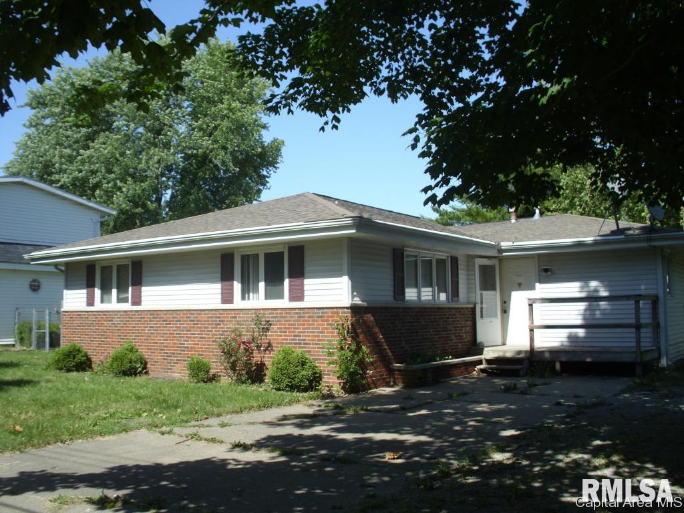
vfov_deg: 37.7
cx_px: 342
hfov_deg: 49.0
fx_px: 751
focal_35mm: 38
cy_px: 256
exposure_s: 1/107
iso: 50
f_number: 7.3
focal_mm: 6.3
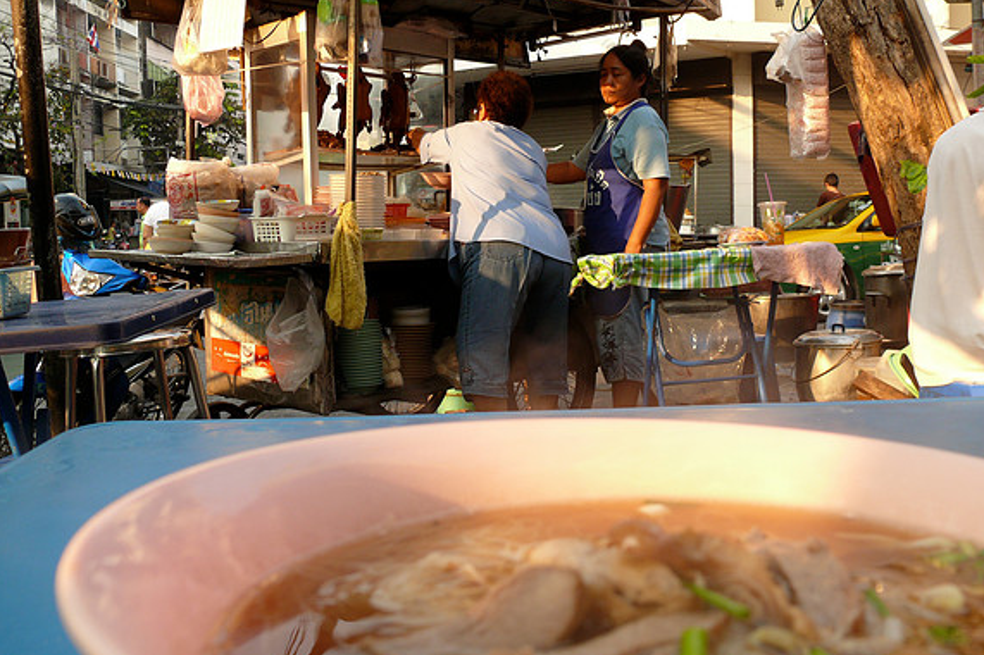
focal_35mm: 37
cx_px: 493
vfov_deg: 35.9
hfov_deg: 51.9
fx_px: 1011
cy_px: 339
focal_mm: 7.4
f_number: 4
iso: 100
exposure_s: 1/100
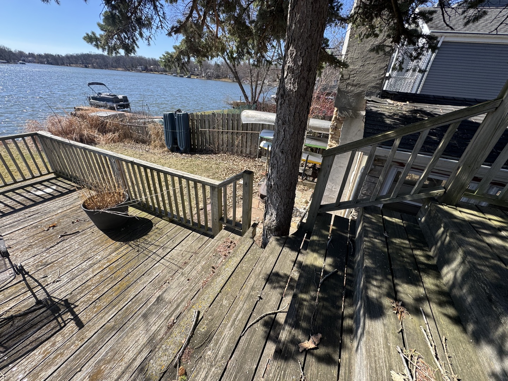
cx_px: 254
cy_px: 190
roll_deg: -5.0
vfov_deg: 85.7
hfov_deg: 102.1
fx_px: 205
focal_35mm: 14
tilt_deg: -28.4
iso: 40
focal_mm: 2.22
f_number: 2.2
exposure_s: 1/804
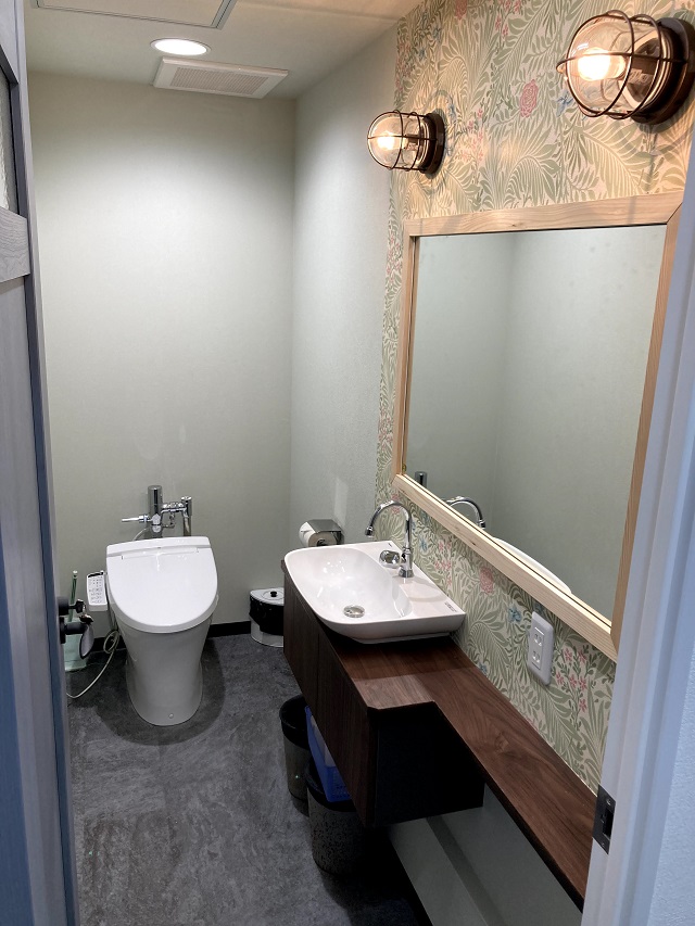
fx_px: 749
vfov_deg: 63.4
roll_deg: -0.2
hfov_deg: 49.8
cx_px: 348
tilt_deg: -13.8
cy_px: 463
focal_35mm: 28
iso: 50
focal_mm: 3.99
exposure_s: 1/60
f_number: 1.8
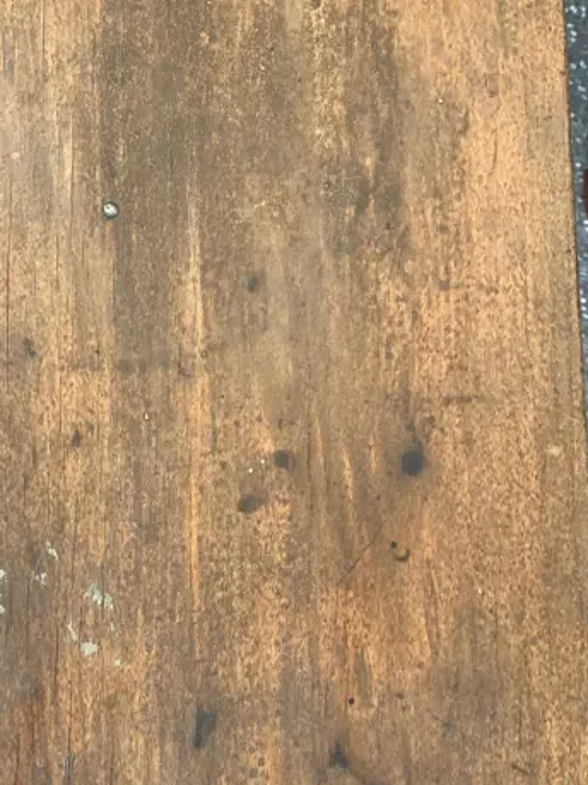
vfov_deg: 33.2
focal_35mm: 58
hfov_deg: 25.1
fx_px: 1314
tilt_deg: -81.8
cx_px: 203
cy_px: 405
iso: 80
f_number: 1.8
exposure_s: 1/50
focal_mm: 4.25
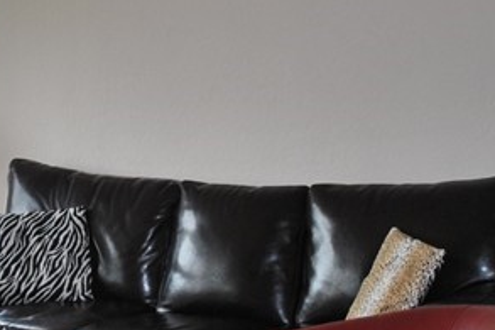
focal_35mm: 100
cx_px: 31
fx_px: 1374
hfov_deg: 20.0
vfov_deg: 13.6
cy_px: 108
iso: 180
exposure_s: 1/125
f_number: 3.5
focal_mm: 18
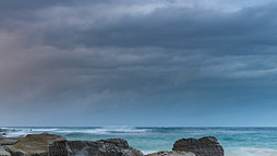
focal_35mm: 58
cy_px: 145
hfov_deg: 35.5
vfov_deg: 20.3
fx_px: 426
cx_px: 194
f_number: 8
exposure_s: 1.3
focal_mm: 16
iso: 100
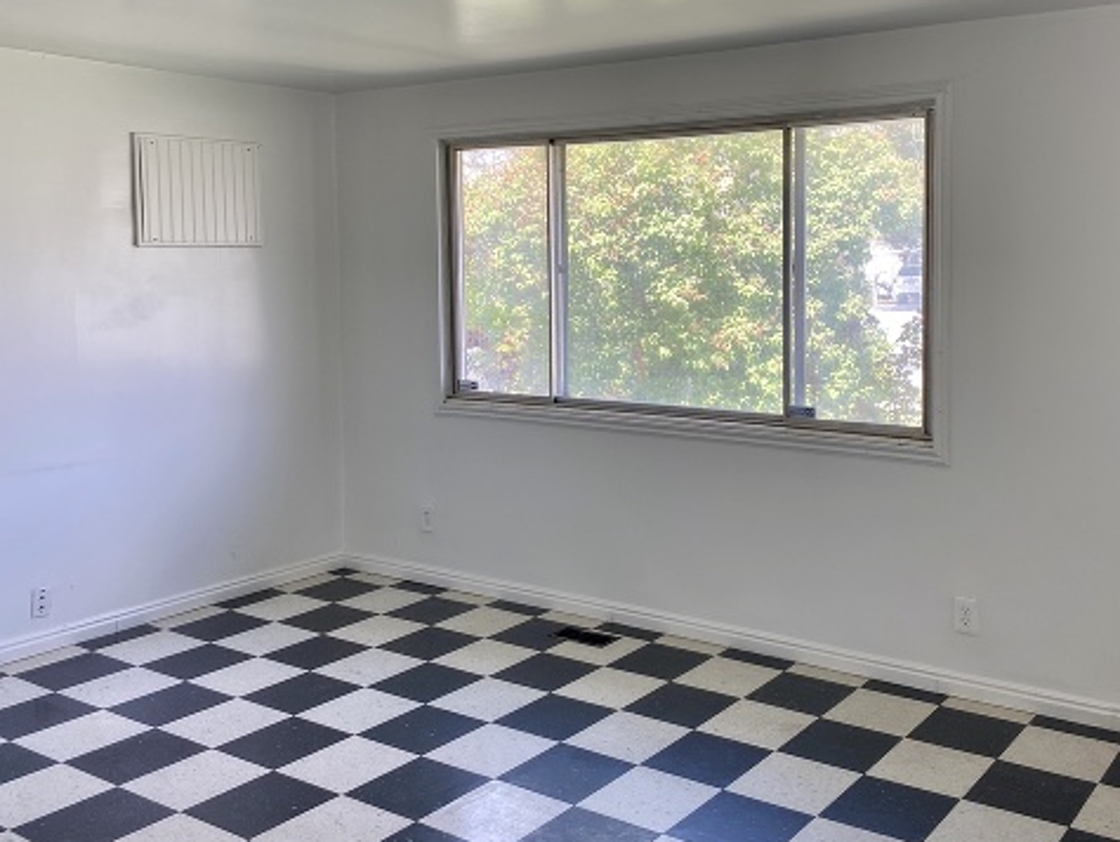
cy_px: 344
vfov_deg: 40.6
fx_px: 1133
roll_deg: +0.1
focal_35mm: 35
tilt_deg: -3.4
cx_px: 724
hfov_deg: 51.8
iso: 40
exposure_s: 1/122
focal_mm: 4.25
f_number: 1.8
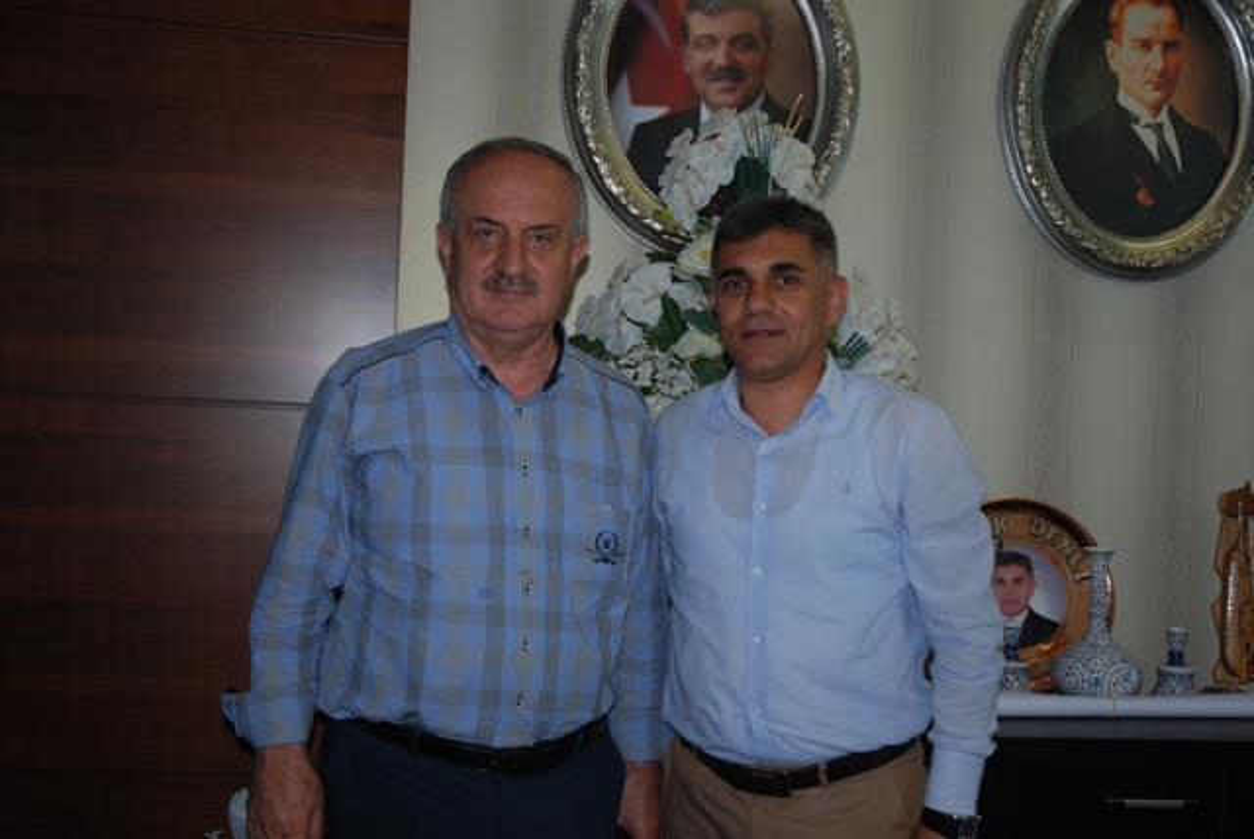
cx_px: 627
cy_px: 420
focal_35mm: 46
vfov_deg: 29.0
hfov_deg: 42.3
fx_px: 1621
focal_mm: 31
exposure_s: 1/60
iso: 200
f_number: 4
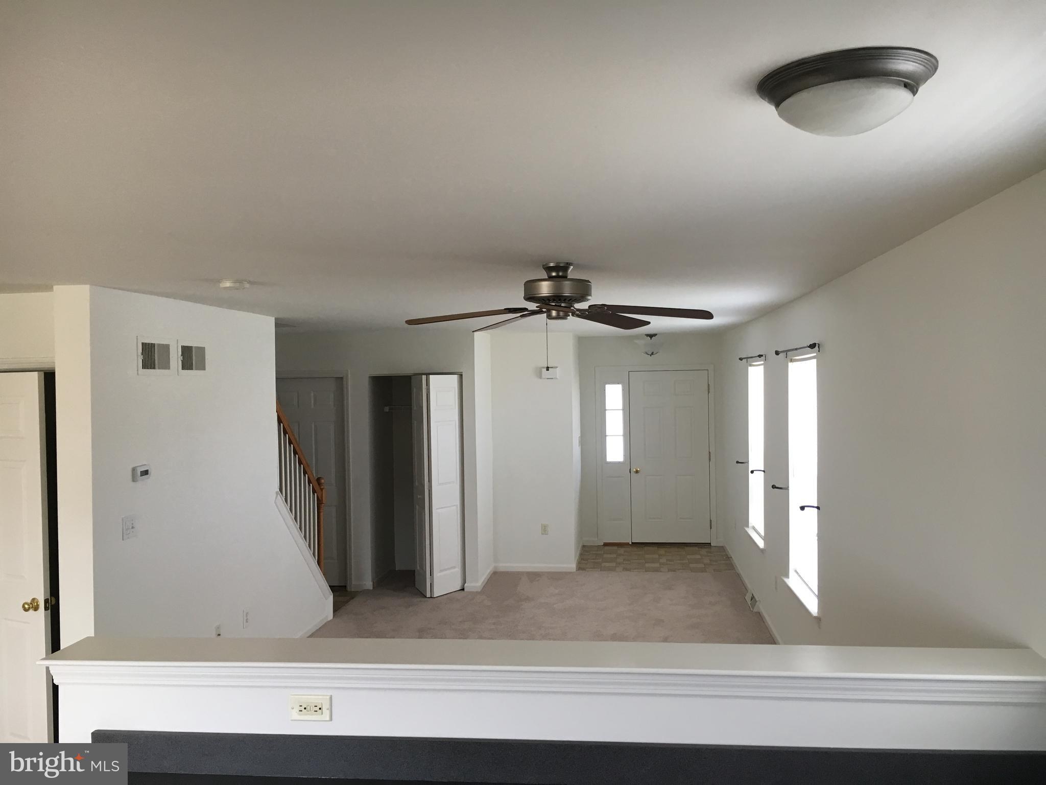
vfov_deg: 48.2
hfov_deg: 61.7
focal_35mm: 29
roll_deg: +1.7
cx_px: 523
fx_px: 876
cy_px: 392
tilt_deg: -0.8
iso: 32
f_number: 2.2
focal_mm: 4.15
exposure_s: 1/30
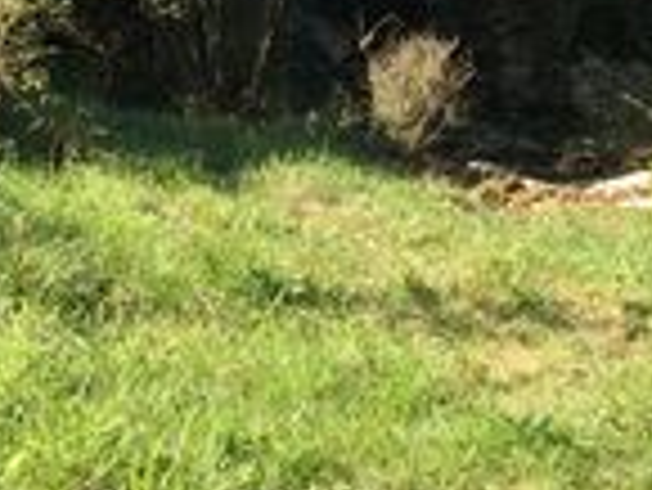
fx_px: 2262
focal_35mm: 120
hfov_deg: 16.4
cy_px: 4
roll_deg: +2.0
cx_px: 319
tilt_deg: -1.8
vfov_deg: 12.2
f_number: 2.2
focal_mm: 4.15
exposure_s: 1/487
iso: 25
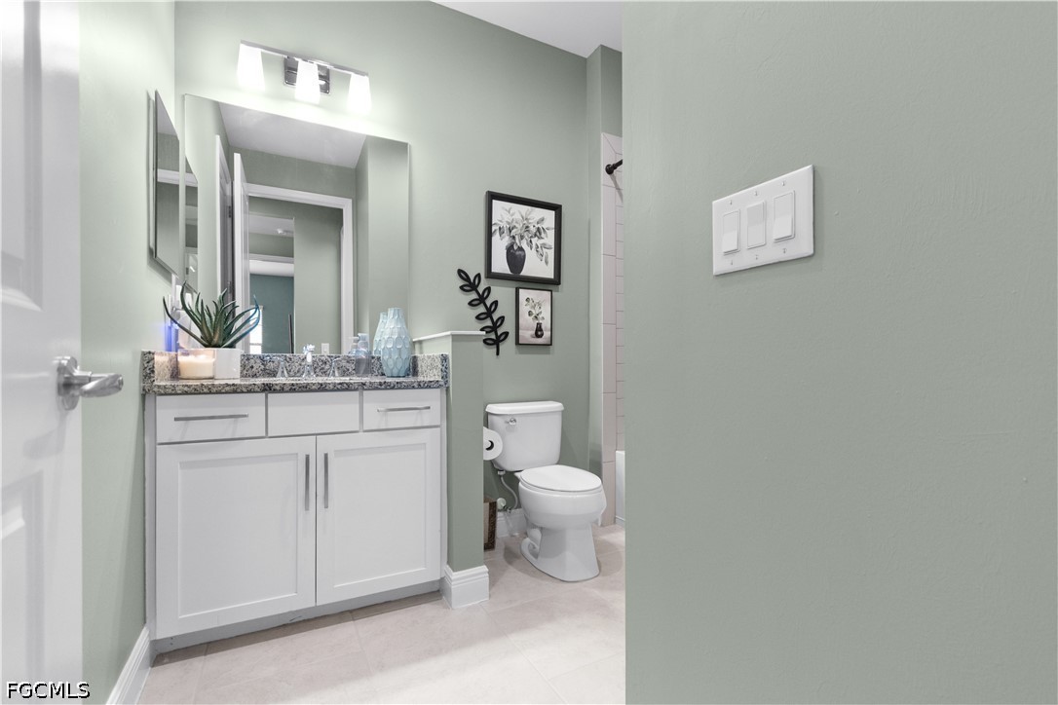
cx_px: 529
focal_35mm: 15
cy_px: 352
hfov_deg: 100.4
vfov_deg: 77.3
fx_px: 441
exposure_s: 1/15
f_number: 4.5
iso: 800
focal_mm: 10
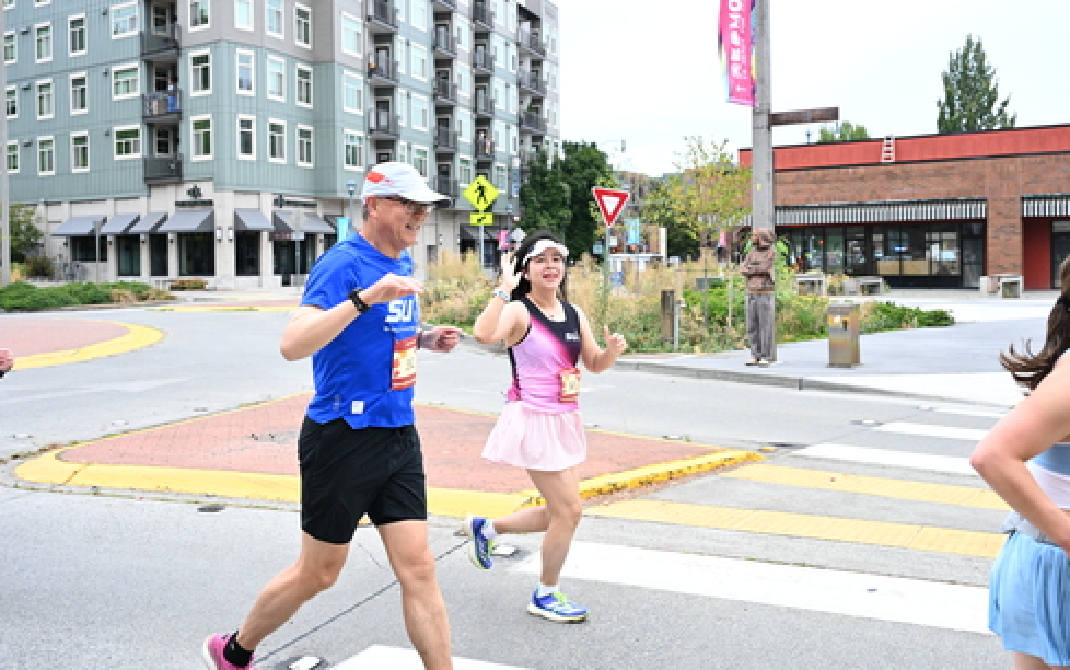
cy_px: 279
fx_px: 1138
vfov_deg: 32.7
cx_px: 543
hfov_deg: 50.4
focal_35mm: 39
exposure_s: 1/800
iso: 2000
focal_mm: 34
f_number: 4
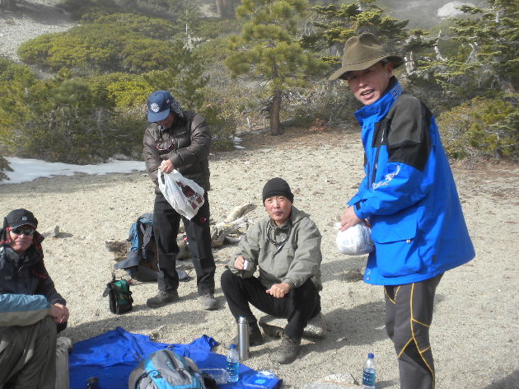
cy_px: 178
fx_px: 704
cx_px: 202
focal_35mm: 47
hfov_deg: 40.2
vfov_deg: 30.8
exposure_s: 1/414
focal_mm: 6.6
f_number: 3.5
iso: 64
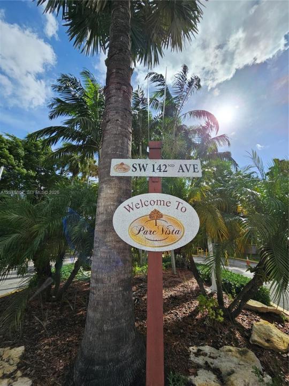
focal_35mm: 13
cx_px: 144
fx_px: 145
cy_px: 193
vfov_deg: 106.2
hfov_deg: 89.9
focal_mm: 2.2
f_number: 2.2
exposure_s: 1/3390
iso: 50
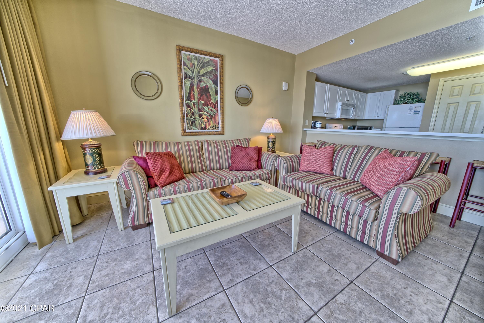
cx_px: 242
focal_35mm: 12
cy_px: 162
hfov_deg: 112.6
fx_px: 161
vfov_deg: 90.0
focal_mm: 12
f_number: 19
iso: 200
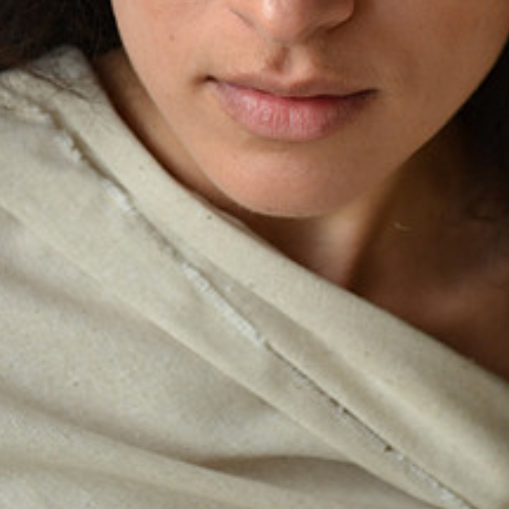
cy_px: 92
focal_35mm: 137
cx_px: 331
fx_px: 2279
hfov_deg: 12.7
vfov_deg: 12.7
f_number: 5.3
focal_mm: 40
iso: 400
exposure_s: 1/60
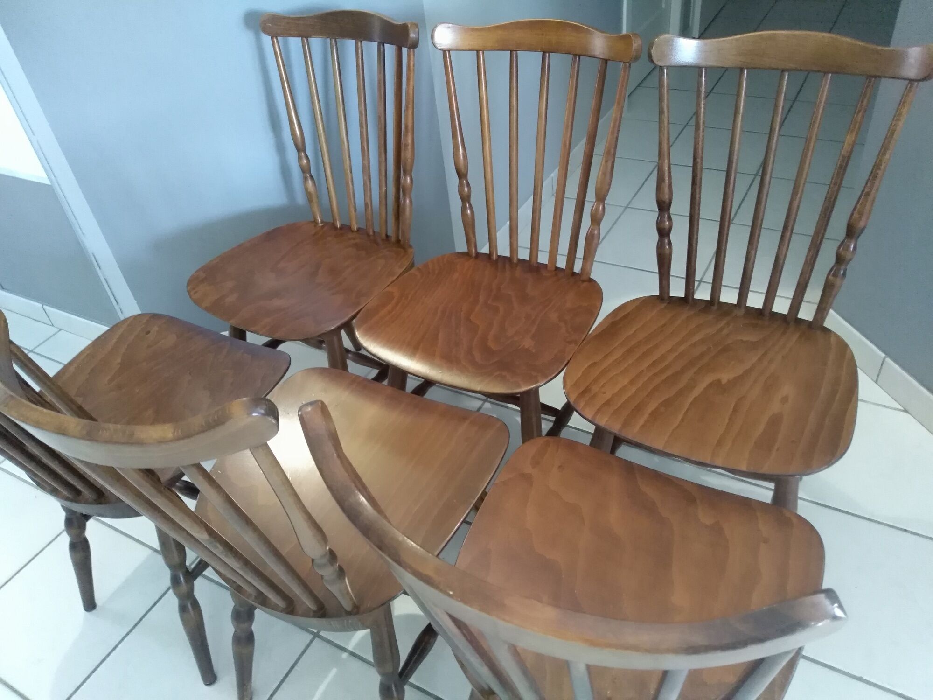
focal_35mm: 26
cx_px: 466
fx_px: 701
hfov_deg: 67.3
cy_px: 350
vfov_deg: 53.1
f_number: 2
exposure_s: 1/30
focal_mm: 3.54
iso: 868
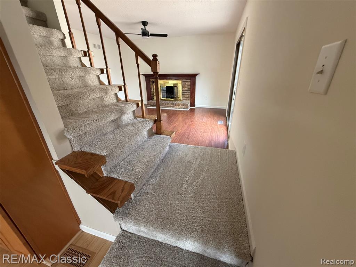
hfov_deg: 102.1
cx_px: 178
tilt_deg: -23.2
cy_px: 134
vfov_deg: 85.7
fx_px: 144
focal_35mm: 14
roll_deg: +1.3
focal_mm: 2.22
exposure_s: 1/99
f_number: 2.2
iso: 250
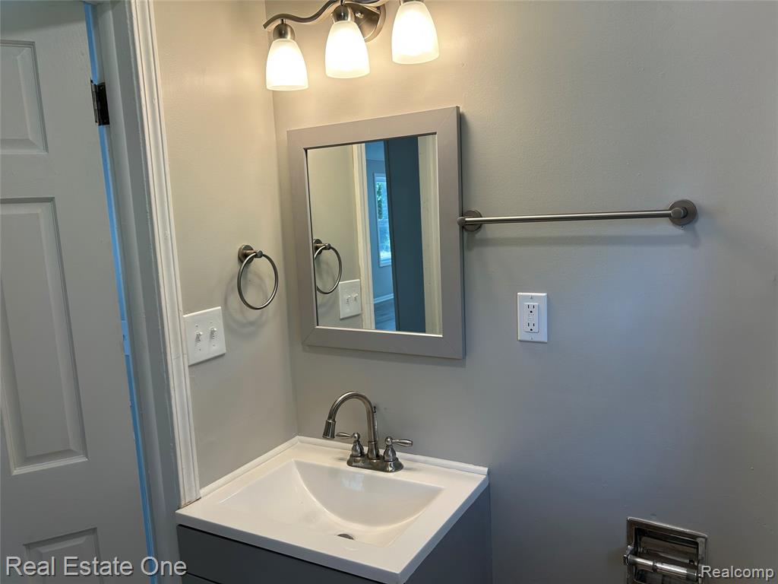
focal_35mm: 26
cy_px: 292
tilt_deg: -7.6
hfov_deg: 67.3
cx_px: 389
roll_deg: +2.2
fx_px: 584
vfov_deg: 53.1
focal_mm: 5.7
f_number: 1.5
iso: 40
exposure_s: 1/166
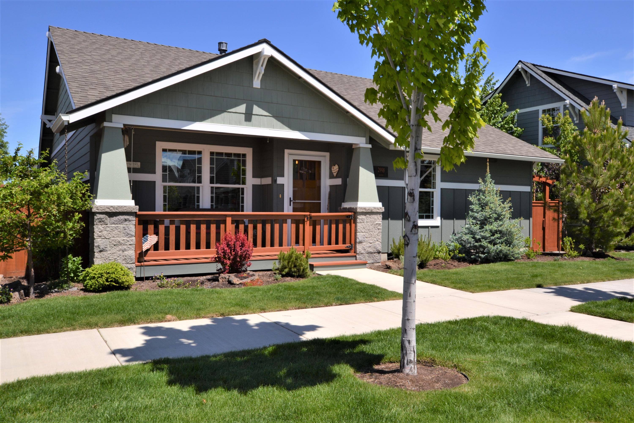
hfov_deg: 61.9
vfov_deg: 43.6
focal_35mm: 30
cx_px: 317
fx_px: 528
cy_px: 212
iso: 100
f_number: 10
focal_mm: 20
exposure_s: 1/200
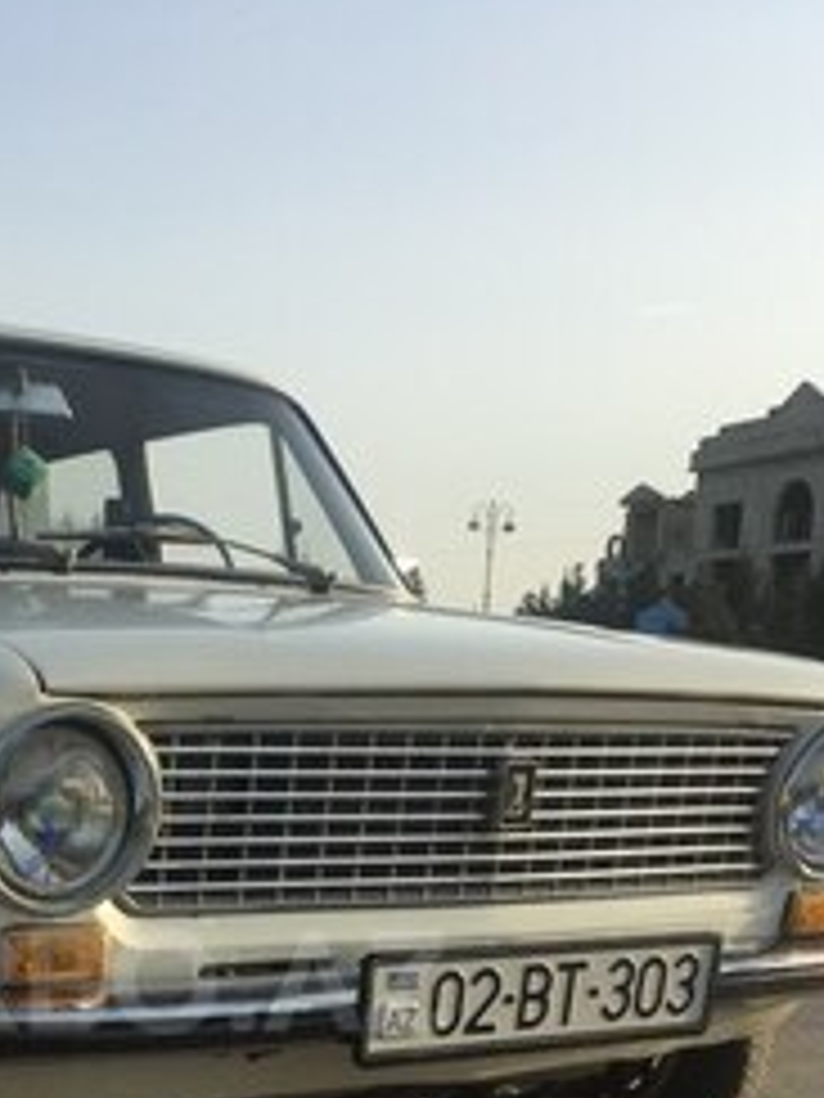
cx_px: 99
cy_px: 981
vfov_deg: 31.2
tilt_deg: -8.0
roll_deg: -1.8
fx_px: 1873
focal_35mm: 59
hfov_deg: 24.2
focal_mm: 4.15
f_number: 2.2
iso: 32
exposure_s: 1/1041
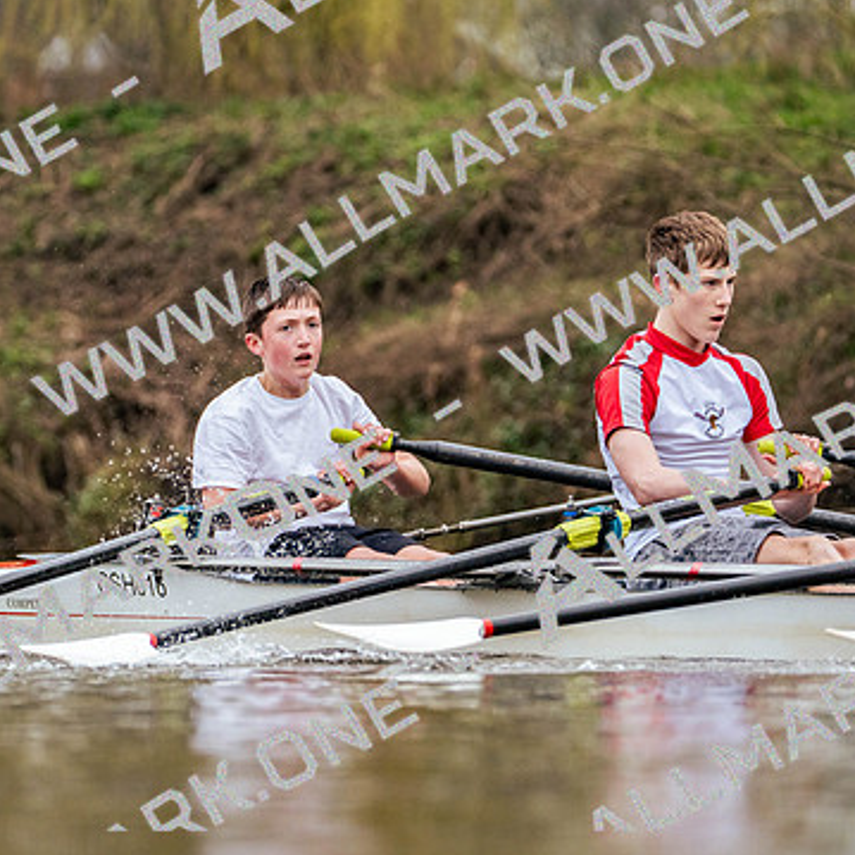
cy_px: 423
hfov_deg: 4.4
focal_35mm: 400
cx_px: 326
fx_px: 11178
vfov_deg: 4.4
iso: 3200
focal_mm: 291
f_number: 6.3
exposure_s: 1/2000
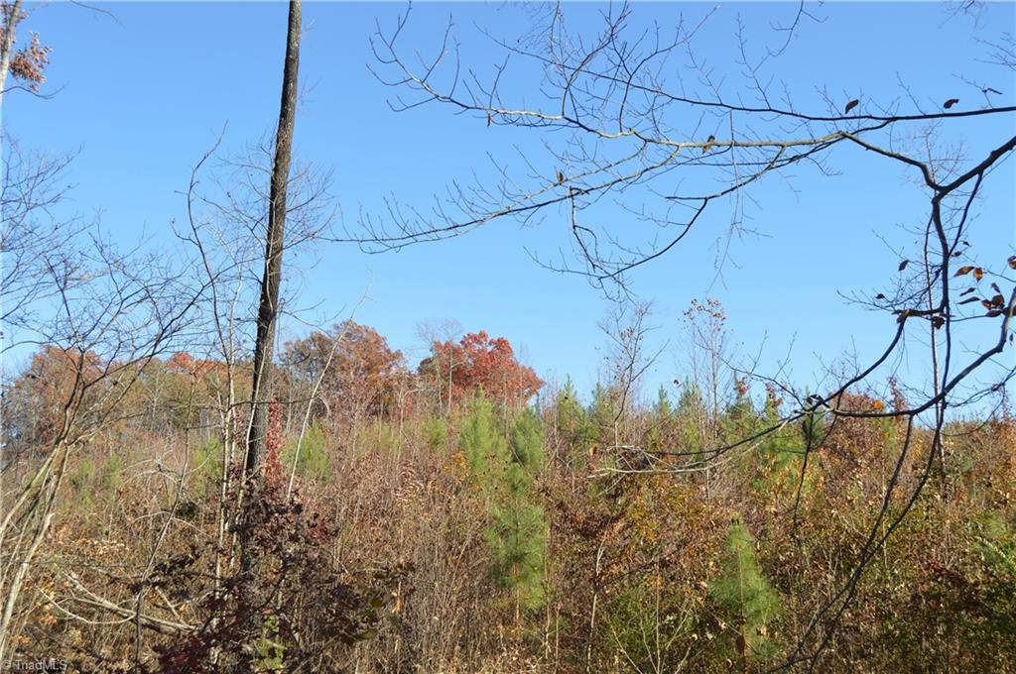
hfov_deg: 57.3
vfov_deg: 39.9
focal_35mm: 33
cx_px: 508
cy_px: 337
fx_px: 930
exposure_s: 1/250
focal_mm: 22
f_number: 5.6
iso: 110
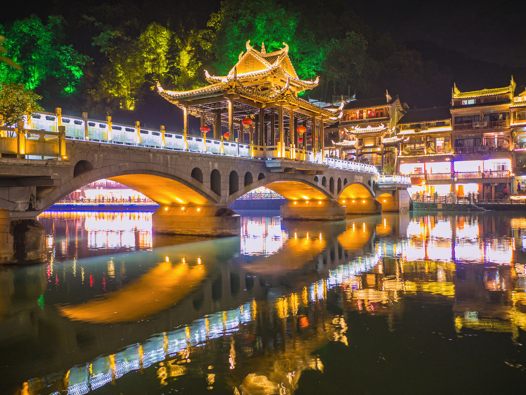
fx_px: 456
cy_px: 198
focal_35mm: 30
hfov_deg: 59.9
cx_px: 263
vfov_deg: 46.8
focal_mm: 15
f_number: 1.7
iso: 100
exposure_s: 1/2
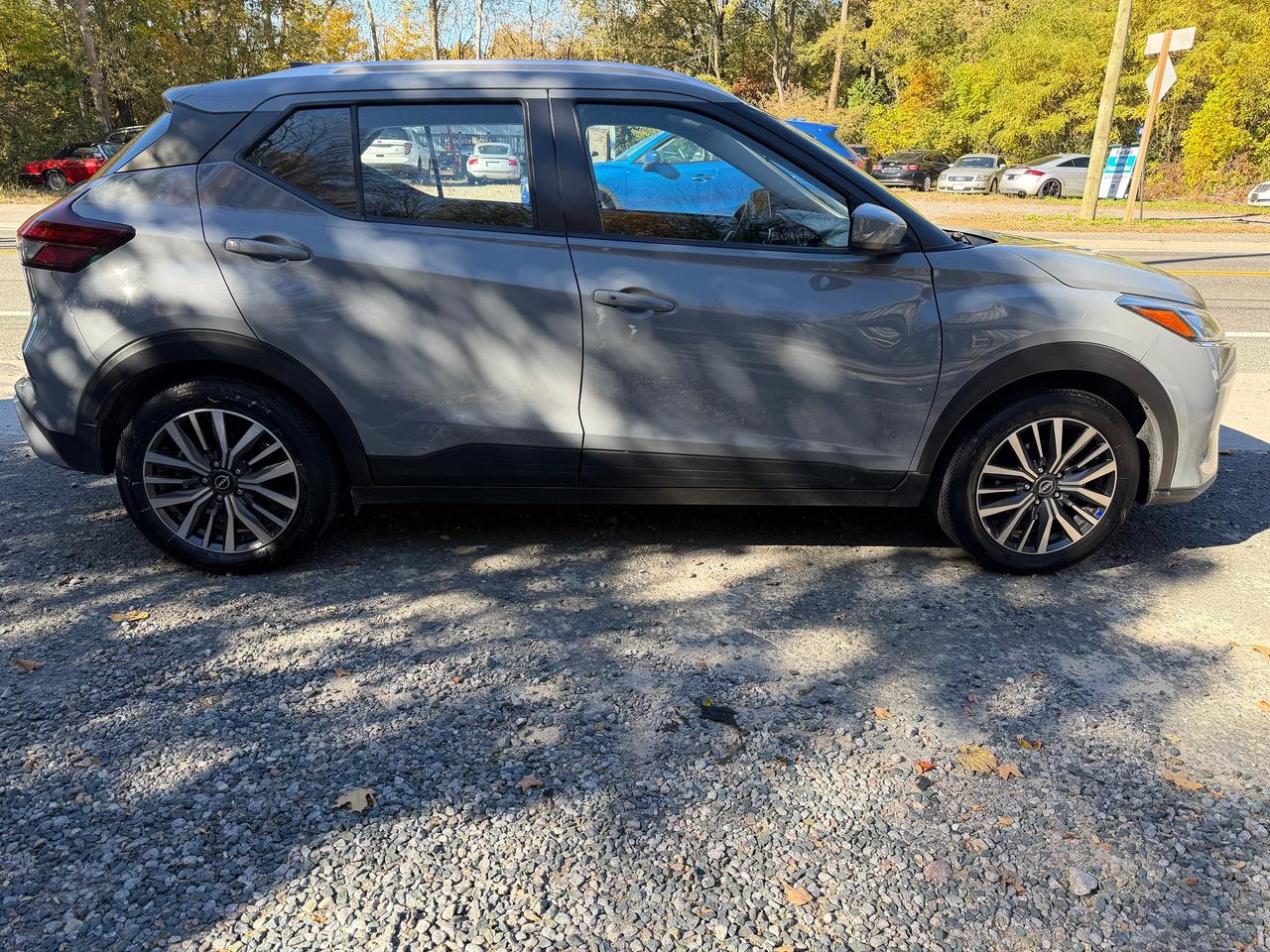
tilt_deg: -21.0
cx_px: 635
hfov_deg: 71.6
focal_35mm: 24
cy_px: 476
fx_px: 881
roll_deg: -1.2
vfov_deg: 56.8
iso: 100
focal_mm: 6.76
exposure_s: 1/695
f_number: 1.78
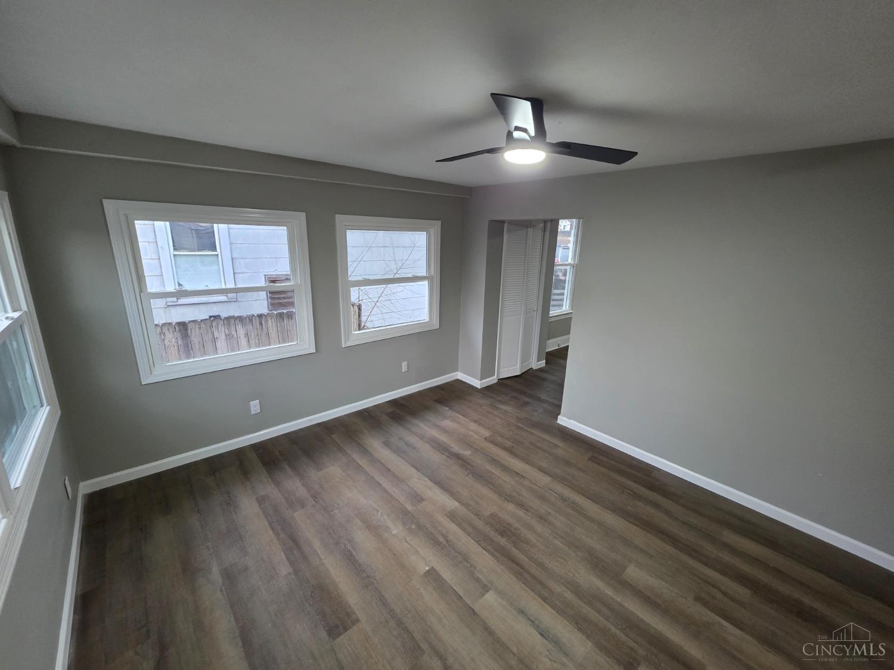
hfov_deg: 106.2
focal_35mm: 13
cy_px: 335
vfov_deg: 89.9
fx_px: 336
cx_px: 447
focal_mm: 2.2
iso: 320
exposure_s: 1/60
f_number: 1.9
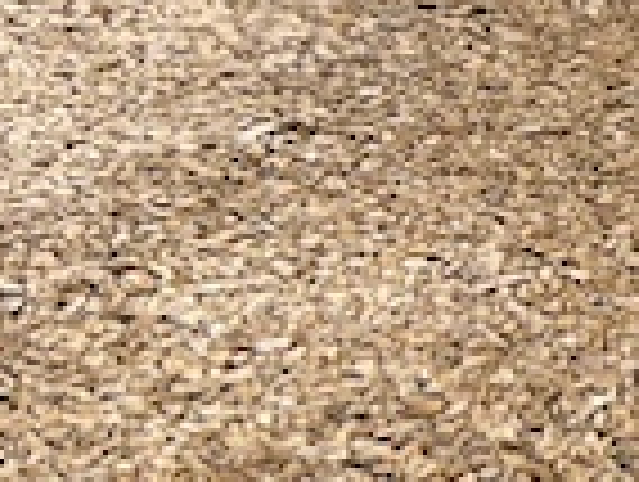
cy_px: -423
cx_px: 2196
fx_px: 3384
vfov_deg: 7.8
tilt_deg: -8.4
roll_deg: -1.4
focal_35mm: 183
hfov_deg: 8.3
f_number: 1.5
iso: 40
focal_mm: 5.7
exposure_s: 1/157
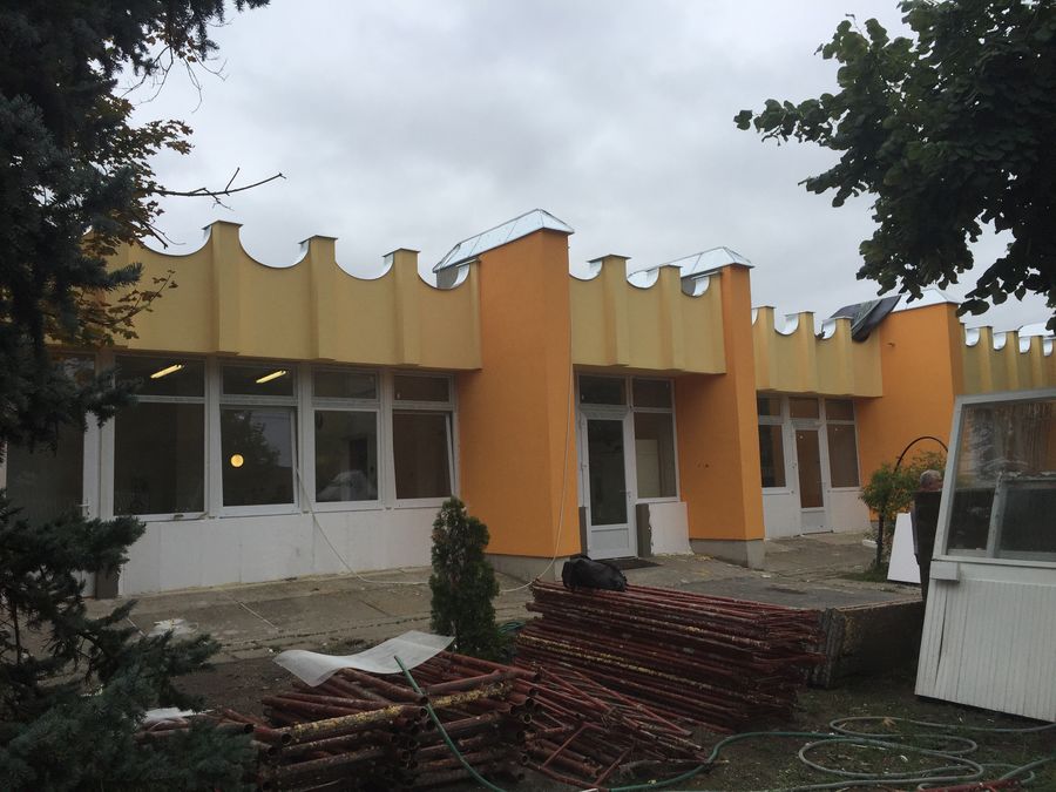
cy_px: 396
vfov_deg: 48.2
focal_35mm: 29
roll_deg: +0.0
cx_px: 528
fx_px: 885
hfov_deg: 61.7
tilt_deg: +6.2
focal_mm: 4.15
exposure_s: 1/1980
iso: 32
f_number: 2.2
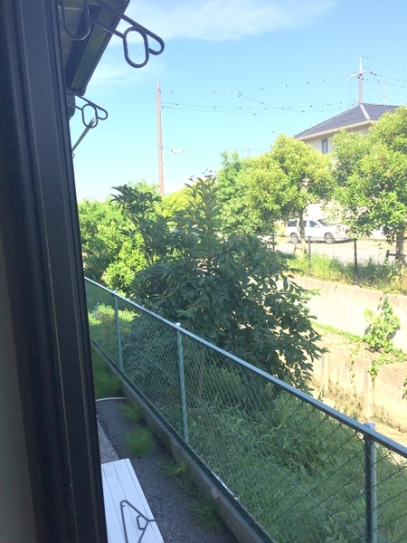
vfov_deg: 61.7
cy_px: 272
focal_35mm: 29
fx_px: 455
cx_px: 204
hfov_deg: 48.2
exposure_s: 1/1130
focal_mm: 4.15
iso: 32
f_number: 2.2
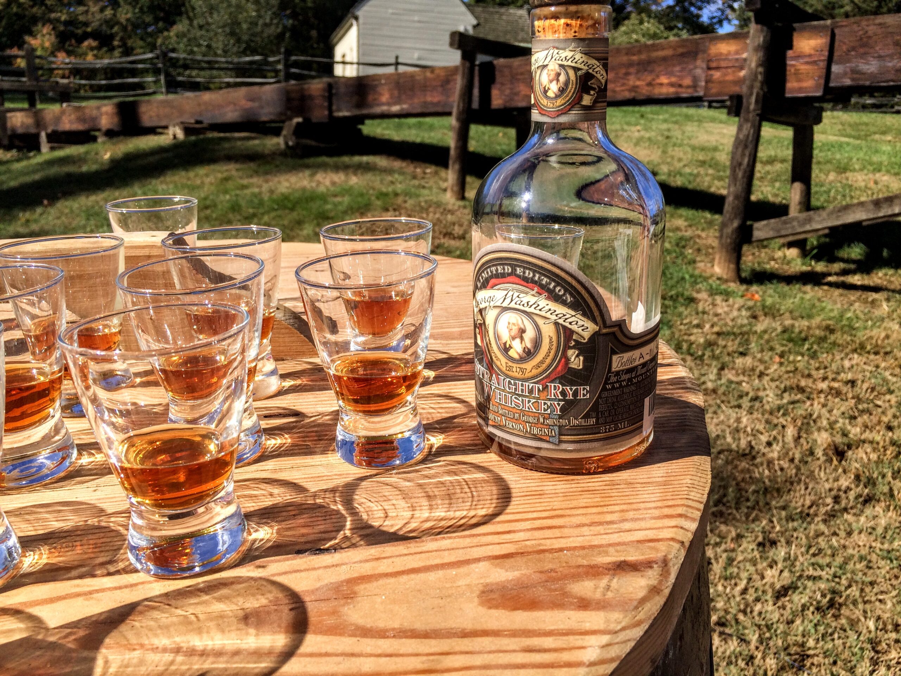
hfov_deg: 61.7
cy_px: 338
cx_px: 450
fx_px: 755
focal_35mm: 29
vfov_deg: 48.2
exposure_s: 1/2283
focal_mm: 4.15
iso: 32
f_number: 2.2
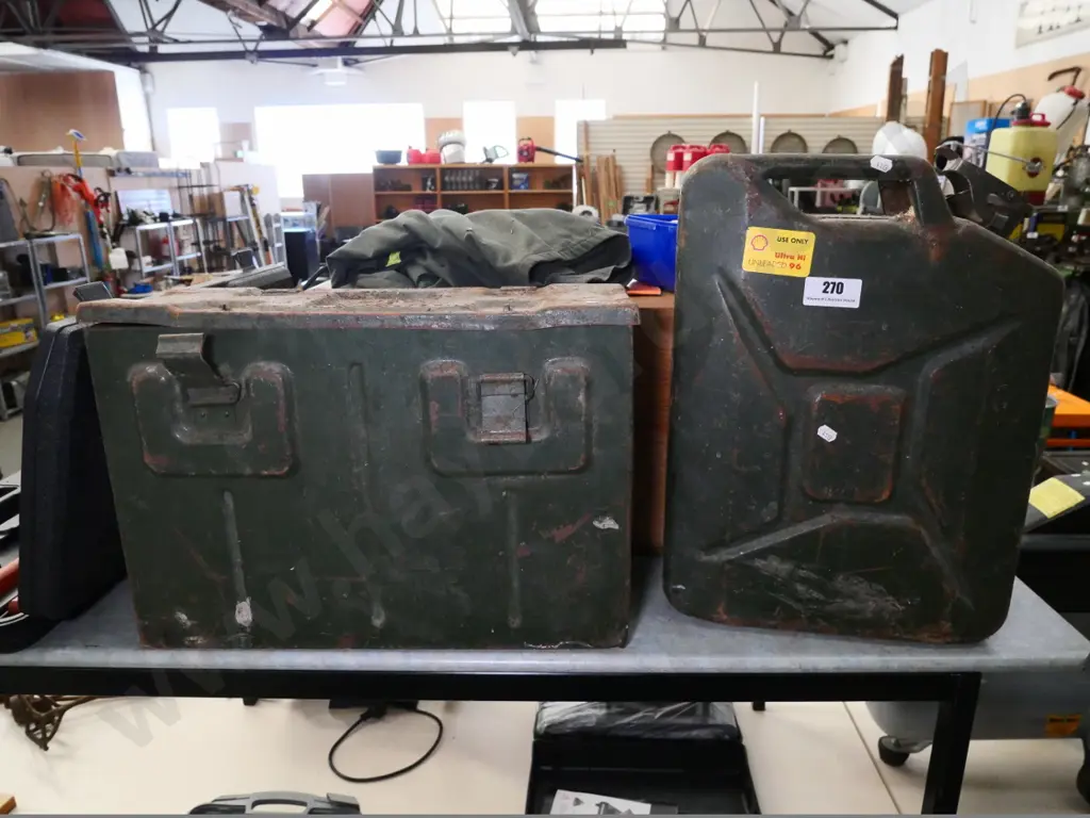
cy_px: 409
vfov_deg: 56.8
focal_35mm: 24
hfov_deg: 71.6
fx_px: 756
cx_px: 545
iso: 3200
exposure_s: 1/200
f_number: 4.5
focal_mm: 12
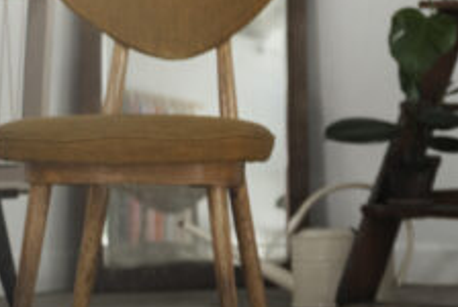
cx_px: 1039
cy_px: 134
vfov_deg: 10.0
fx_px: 1745
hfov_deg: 12.4
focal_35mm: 137
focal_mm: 30
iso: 640
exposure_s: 1/400
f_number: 2.8
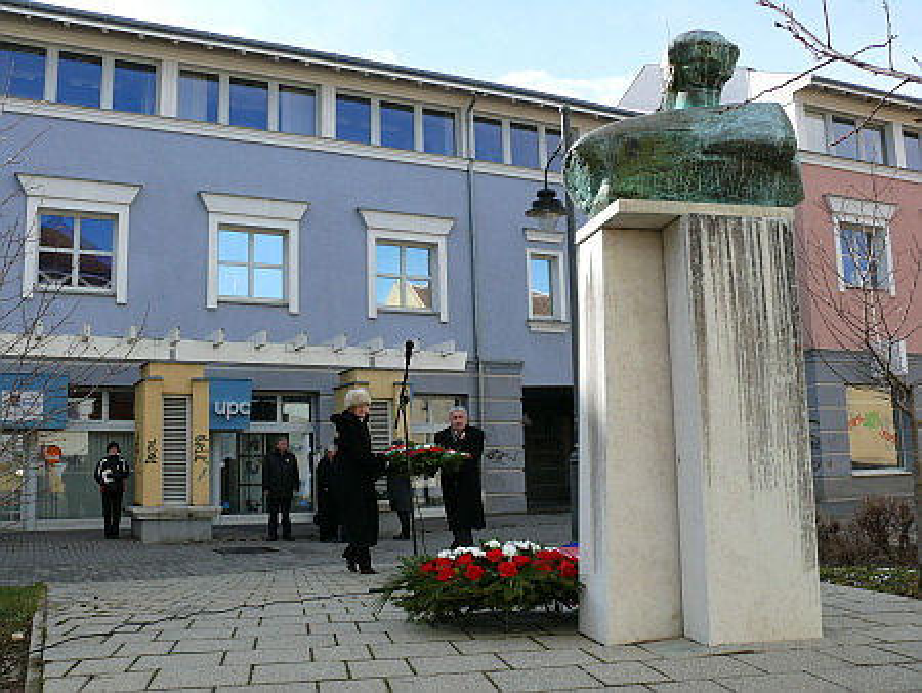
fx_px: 933
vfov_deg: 40.7
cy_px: 346
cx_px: 461
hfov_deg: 52.6
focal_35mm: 35
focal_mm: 7.4
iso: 100
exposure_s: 1/320
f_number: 5.6
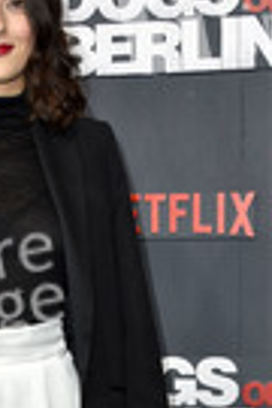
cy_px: 456
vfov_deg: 16.0
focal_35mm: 124
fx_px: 1405
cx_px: -3
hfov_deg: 11.0
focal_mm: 42
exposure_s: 1/200
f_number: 7.1
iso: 250
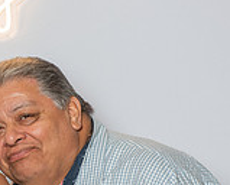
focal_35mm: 237
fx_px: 1617
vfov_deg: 6.5
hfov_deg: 8.1
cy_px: 219
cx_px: -50
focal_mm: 62
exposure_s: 1/160
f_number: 4
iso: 200
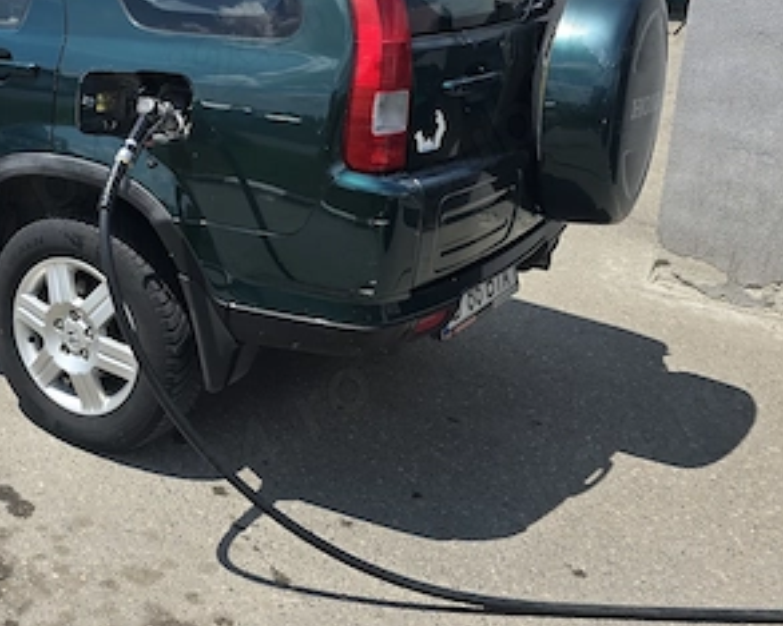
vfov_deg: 31.7
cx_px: 11
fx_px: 1065
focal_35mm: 46
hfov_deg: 36.5
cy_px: 112
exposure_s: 1/825
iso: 12
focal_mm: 6.3
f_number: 1.7
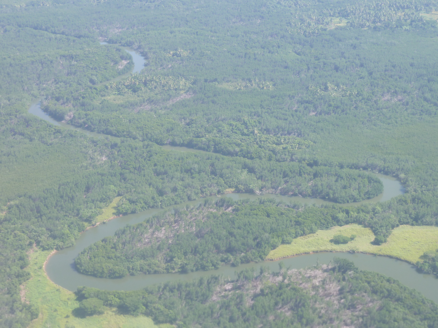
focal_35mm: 72
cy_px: 164
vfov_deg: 20.4
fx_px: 911
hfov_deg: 27.0
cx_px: 219
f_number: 4.1
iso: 80
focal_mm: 11.9
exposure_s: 1/125
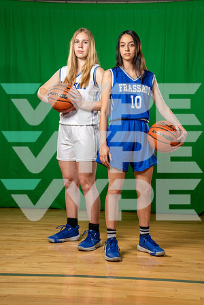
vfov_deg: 32.9
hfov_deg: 22.3
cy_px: 152
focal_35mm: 61
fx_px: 518
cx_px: 102
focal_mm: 61
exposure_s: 1/200
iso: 160
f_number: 8
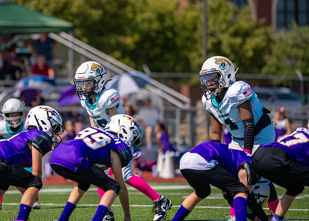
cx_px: 84
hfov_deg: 7.4
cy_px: 77
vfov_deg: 5.3
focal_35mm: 271
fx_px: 2380
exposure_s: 1/2500
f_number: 2.8
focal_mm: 188
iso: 100
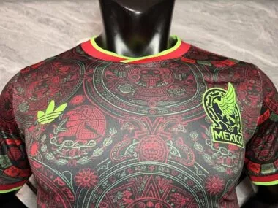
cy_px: 104
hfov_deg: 71.6
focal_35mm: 24
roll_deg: +0.1
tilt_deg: +8.8
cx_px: 139
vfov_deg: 56.8
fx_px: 193
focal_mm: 6.76
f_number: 1.78
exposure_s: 1/70
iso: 200
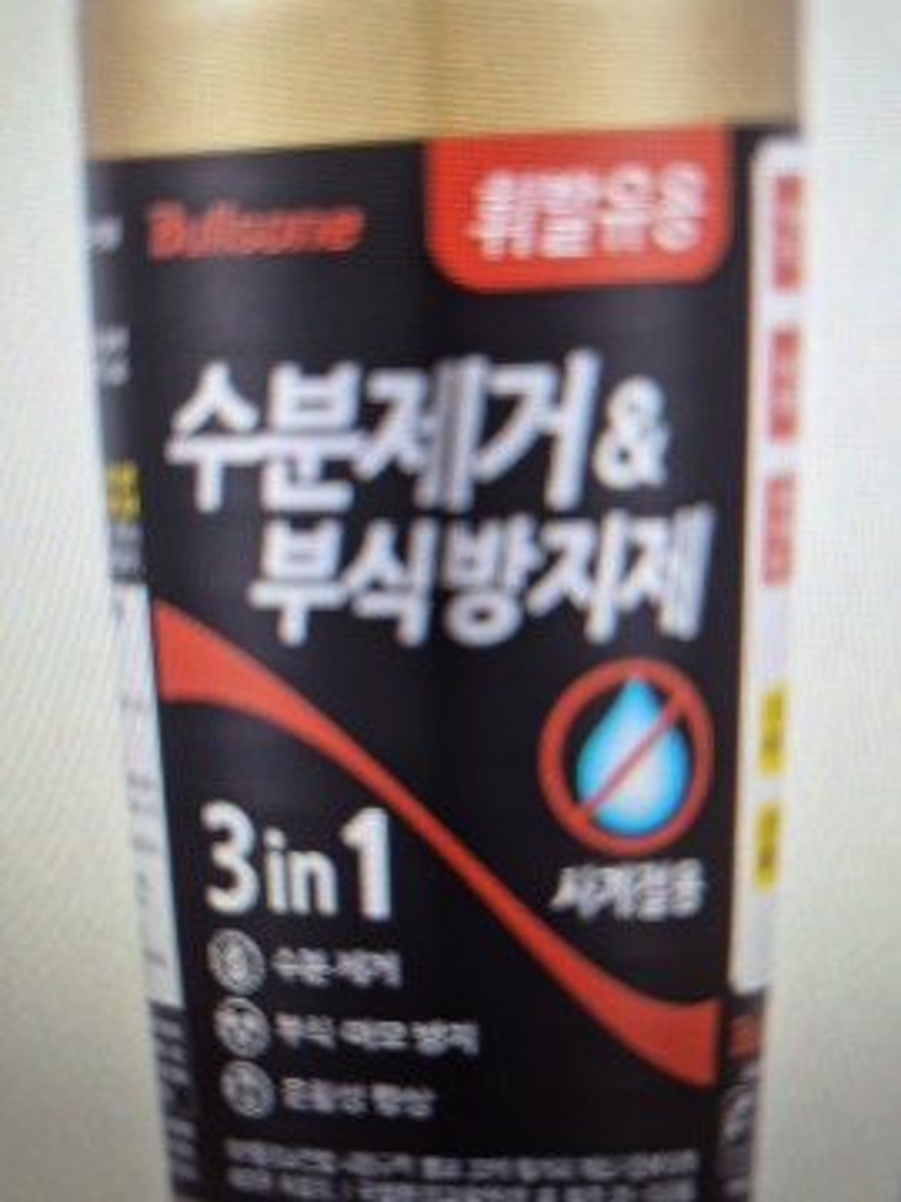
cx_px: 450
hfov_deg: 58.9
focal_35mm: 23
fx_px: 798
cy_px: 601
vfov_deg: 73.9
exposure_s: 1/120
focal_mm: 5.4
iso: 400
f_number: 1.8
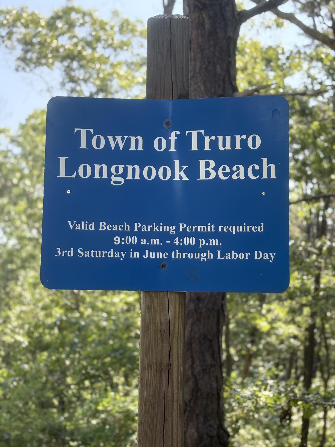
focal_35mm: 52
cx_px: 168
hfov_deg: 28.0
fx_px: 671
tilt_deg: +10.3
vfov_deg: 36.8
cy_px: 224
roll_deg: +0.7
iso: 50
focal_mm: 5.96
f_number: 1.6
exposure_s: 1/435
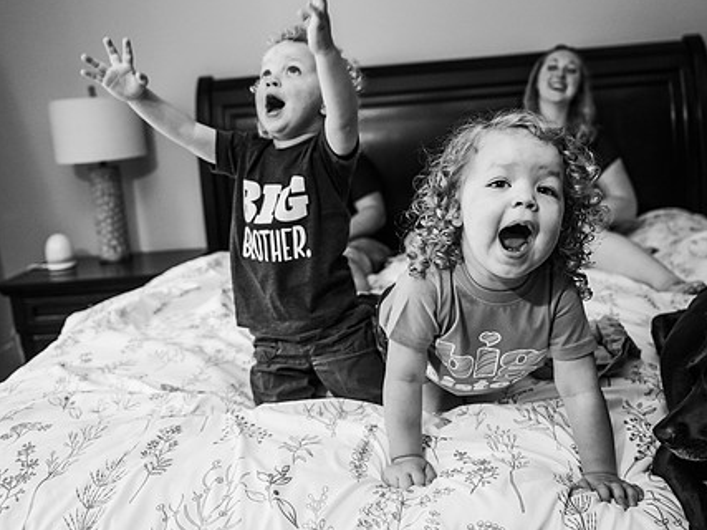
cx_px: 369
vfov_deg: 41.7
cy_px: 231
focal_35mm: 34
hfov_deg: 54.0
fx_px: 694
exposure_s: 1/250
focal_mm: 26
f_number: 2.8
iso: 1600
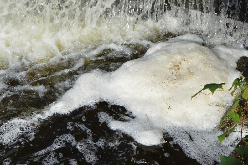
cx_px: 124
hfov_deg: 33.4
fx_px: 413
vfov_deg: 22.6
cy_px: 82
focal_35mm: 60
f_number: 8
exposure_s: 1/320
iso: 100
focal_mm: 40
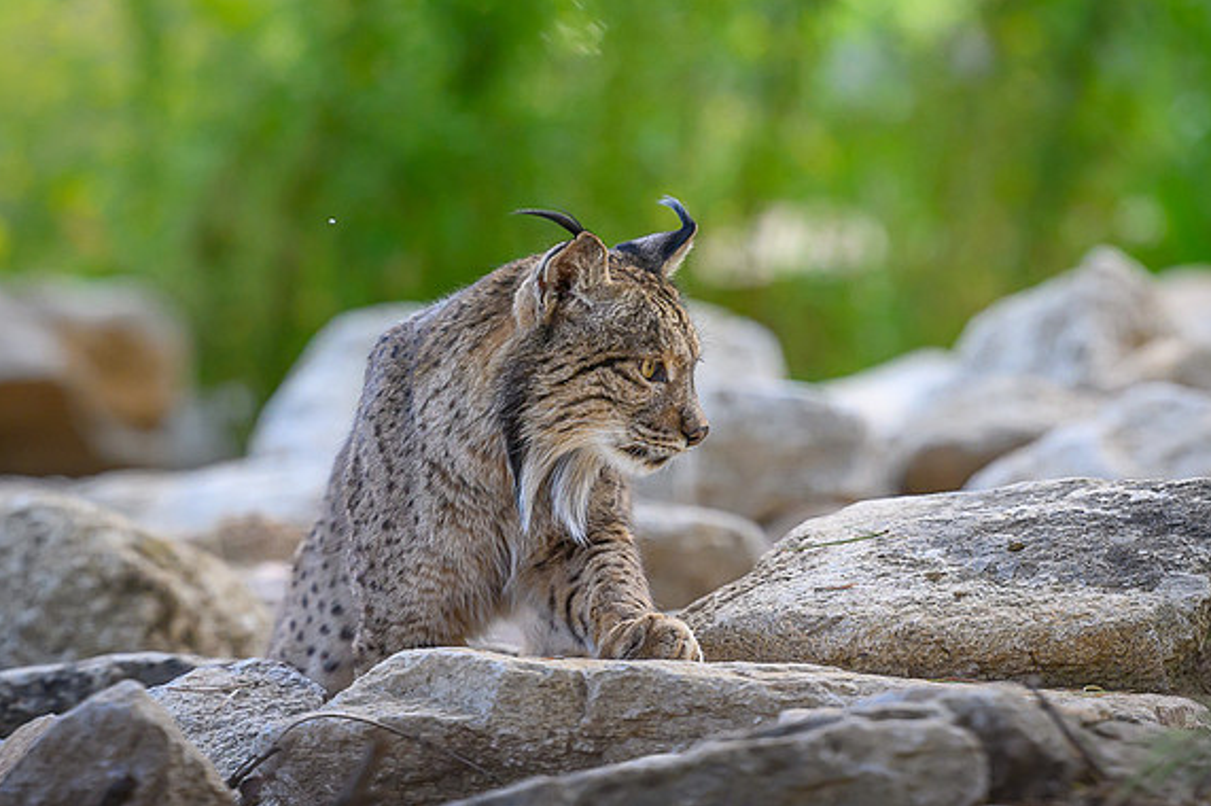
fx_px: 23499
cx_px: 448
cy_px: 552
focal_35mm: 699
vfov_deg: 2.0
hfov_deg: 3.0
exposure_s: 1/2000
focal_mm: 400
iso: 1100
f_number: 4
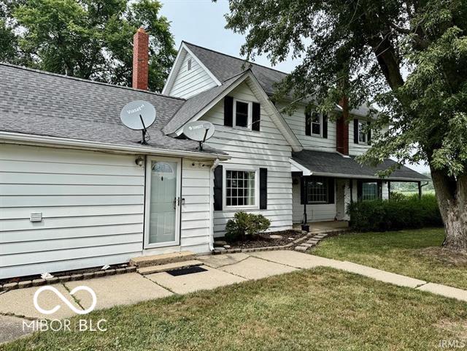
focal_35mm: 24
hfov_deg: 71.6
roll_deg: -0.9
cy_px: 176
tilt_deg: +2.1
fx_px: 324
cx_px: 234
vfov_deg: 56.8
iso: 80
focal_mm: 6.76
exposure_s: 1/2801
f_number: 1.78
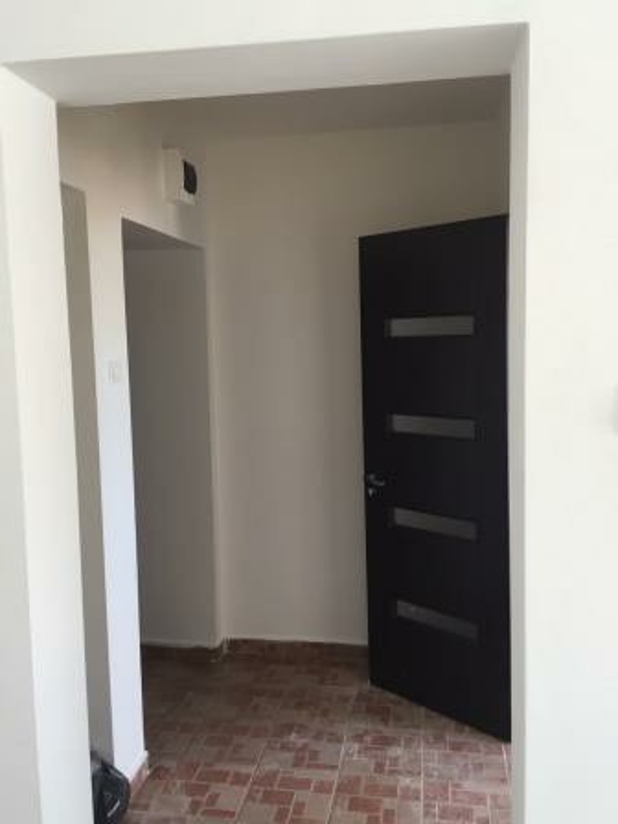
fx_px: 690
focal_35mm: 29
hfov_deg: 48.2
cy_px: 412
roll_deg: +1.1
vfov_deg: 61.7
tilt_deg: -4.7
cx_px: 309
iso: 40
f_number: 2.2
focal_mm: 4.15
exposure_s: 1/50
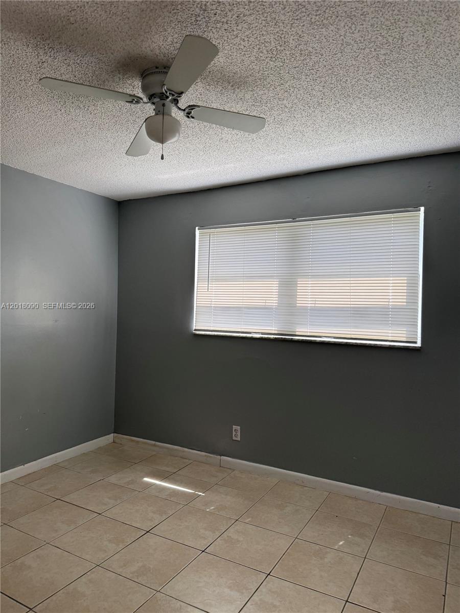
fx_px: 425
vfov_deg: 71.6
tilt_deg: +3.1
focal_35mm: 24
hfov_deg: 56.8
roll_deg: -0.8
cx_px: 230
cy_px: 306
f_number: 1.78
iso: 125
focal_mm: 6.76
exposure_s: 1/121
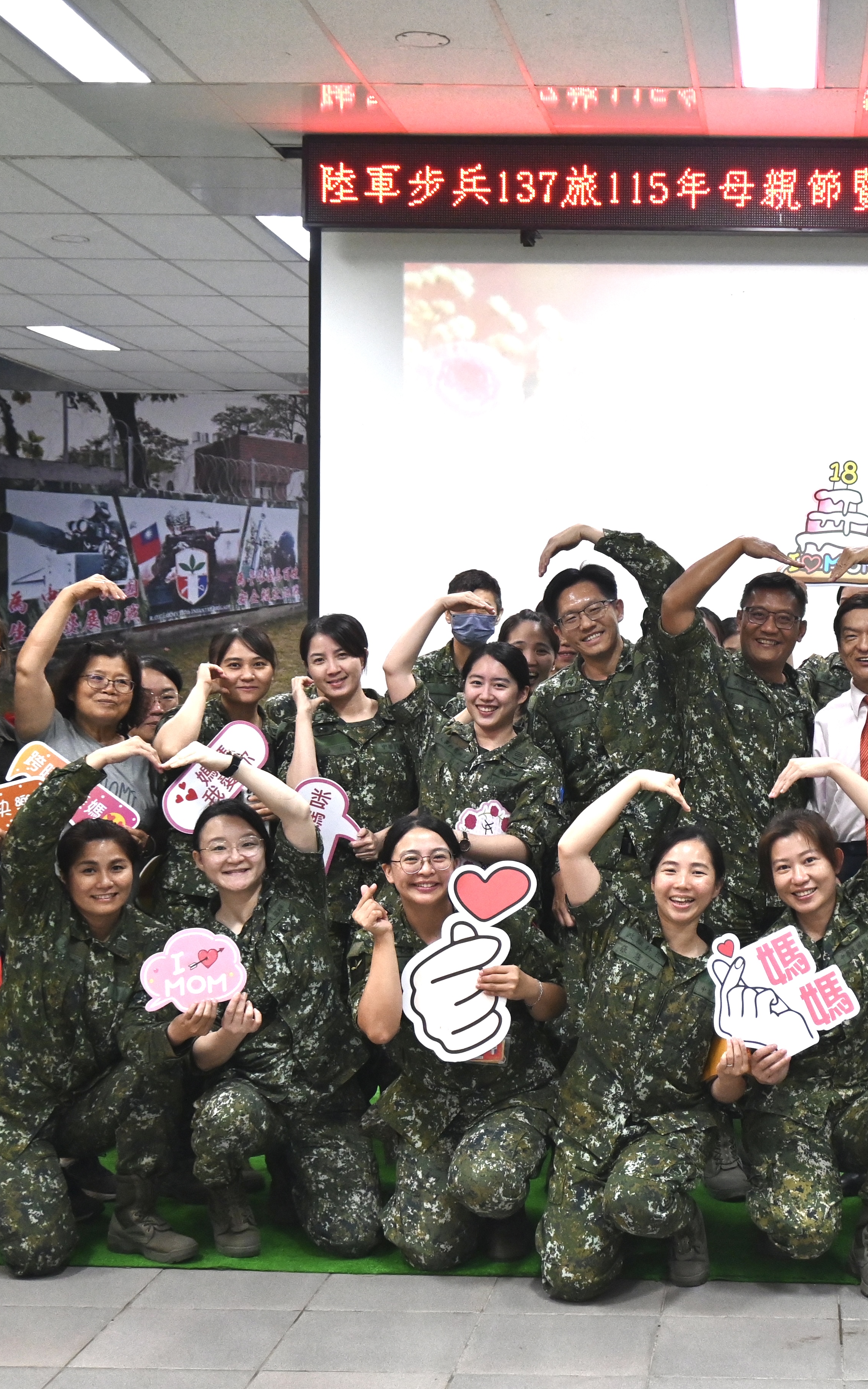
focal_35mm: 56
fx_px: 2120
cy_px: 685
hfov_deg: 22.6
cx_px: 787
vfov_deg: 36.3
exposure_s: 1/125
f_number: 4.2
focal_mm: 24
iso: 1250
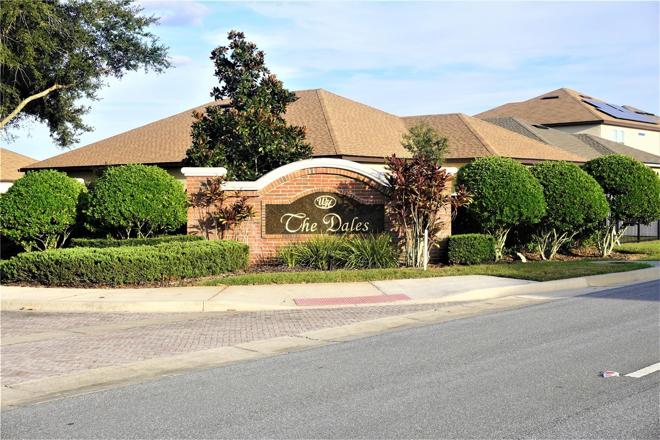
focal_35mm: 50
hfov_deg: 40.0
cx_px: 330
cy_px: 220
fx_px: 907
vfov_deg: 27.2
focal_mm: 33
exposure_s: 1/100
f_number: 9
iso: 100
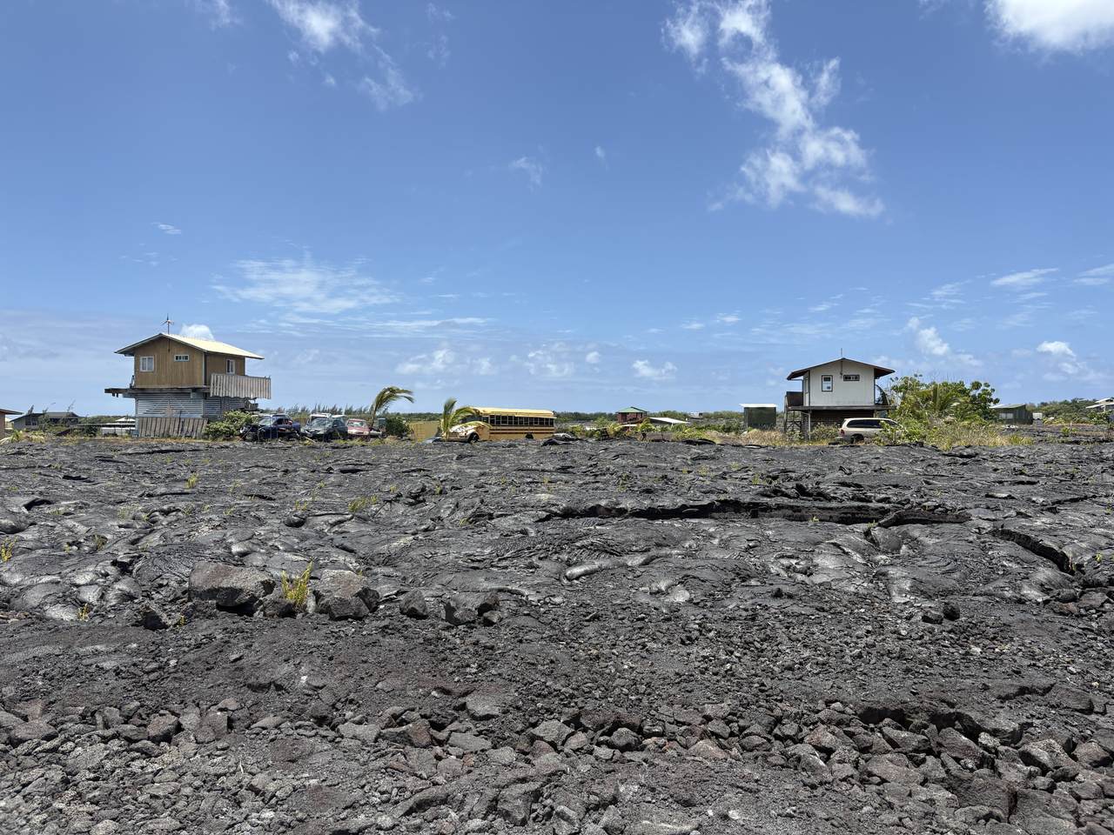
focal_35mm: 26
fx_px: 837
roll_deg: -0.4
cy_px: 418
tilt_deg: +0.7
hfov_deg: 67.3
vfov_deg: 53.1
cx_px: 557
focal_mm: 5.96
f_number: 1.6
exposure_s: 1/3623
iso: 50
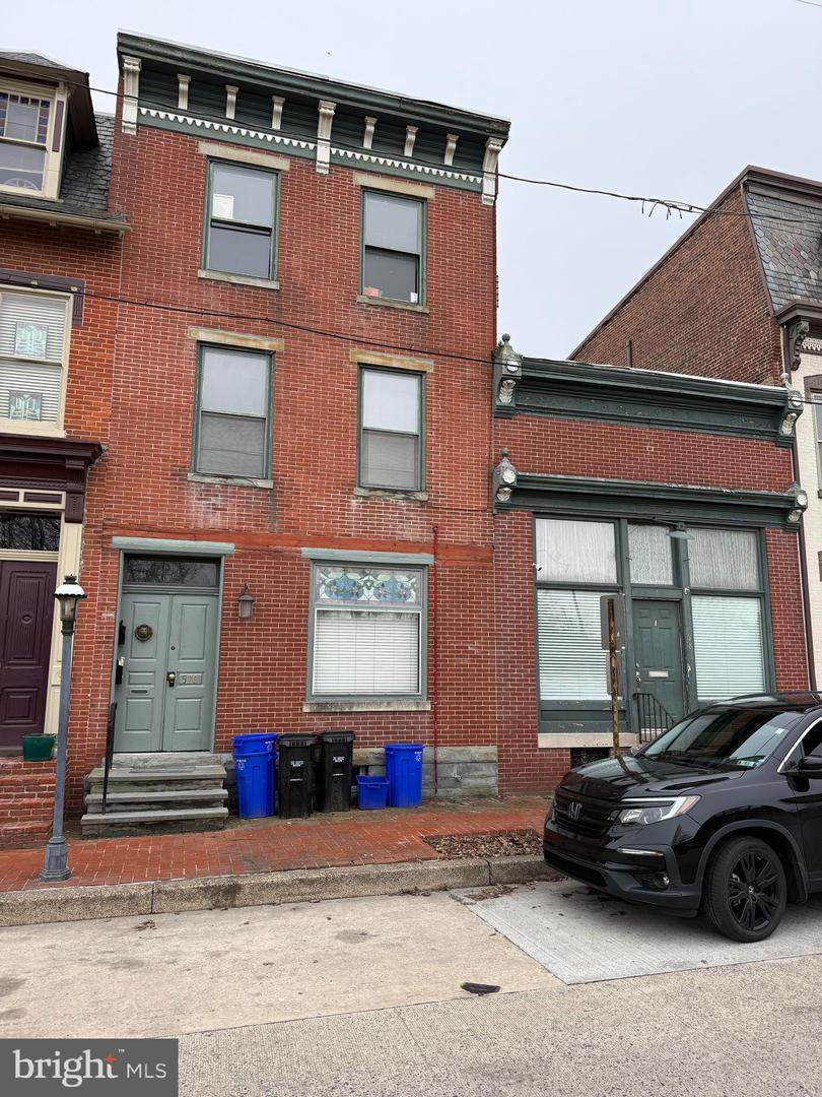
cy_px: 548
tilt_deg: +10.7
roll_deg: -0.8
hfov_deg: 56.8
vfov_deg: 71.6
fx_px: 760
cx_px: 411
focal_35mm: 24
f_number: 1.78
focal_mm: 6.76
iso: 80
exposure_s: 1/1292
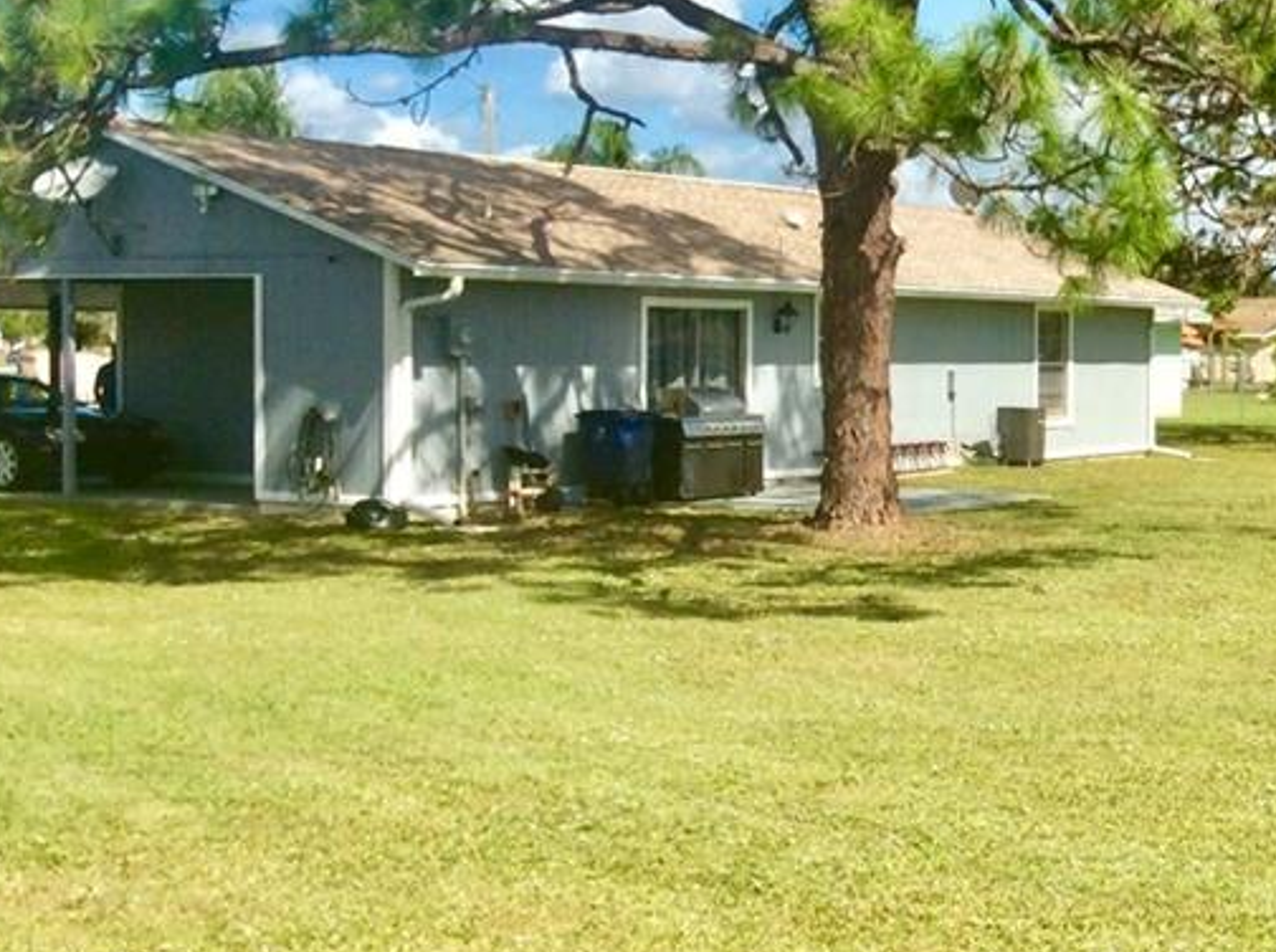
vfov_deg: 22.5
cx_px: 1099
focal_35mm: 65
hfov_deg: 28.9
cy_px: 413
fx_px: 2391
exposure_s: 1/1546
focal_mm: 3.3
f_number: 2.4
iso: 32
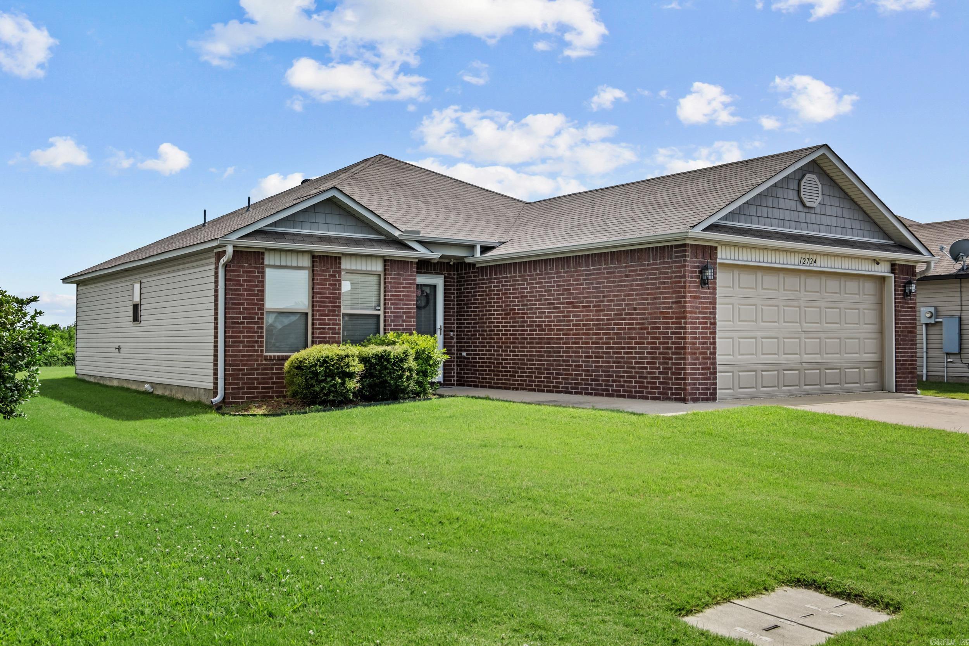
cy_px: 323
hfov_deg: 55.8
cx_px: 484
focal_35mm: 34
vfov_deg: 38.9
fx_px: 915
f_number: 8
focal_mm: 22.9
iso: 200
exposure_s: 1/200
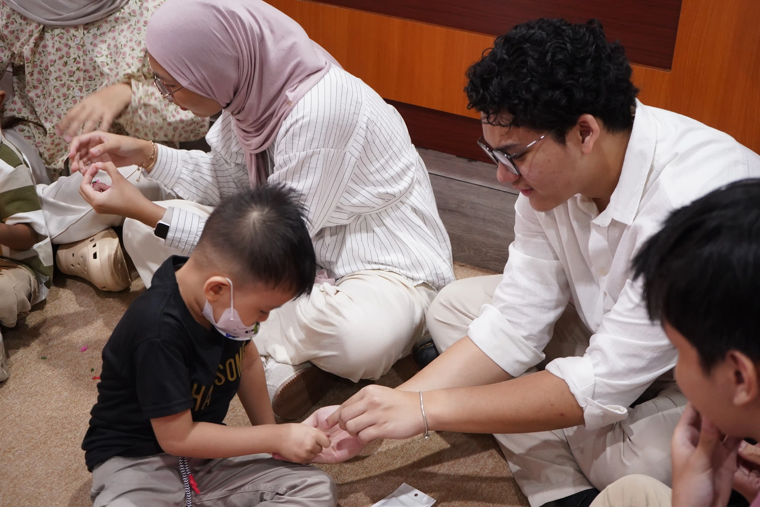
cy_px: 254
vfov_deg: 25.1
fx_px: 1140
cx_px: 380
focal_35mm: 54
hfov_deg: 36.9
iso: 6400
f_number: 5
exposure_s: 1/100
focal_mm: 54
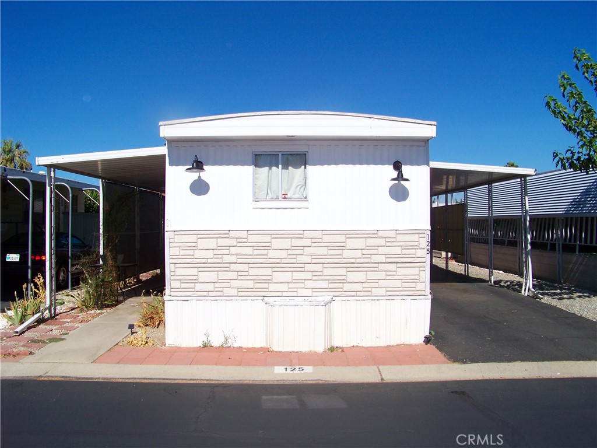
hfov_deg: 55.4
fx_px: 569
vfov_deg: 42.9
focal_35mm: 33
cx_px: 298
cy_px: 224
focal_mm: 5.85
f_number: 3.6
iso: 64
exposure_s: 1/1250
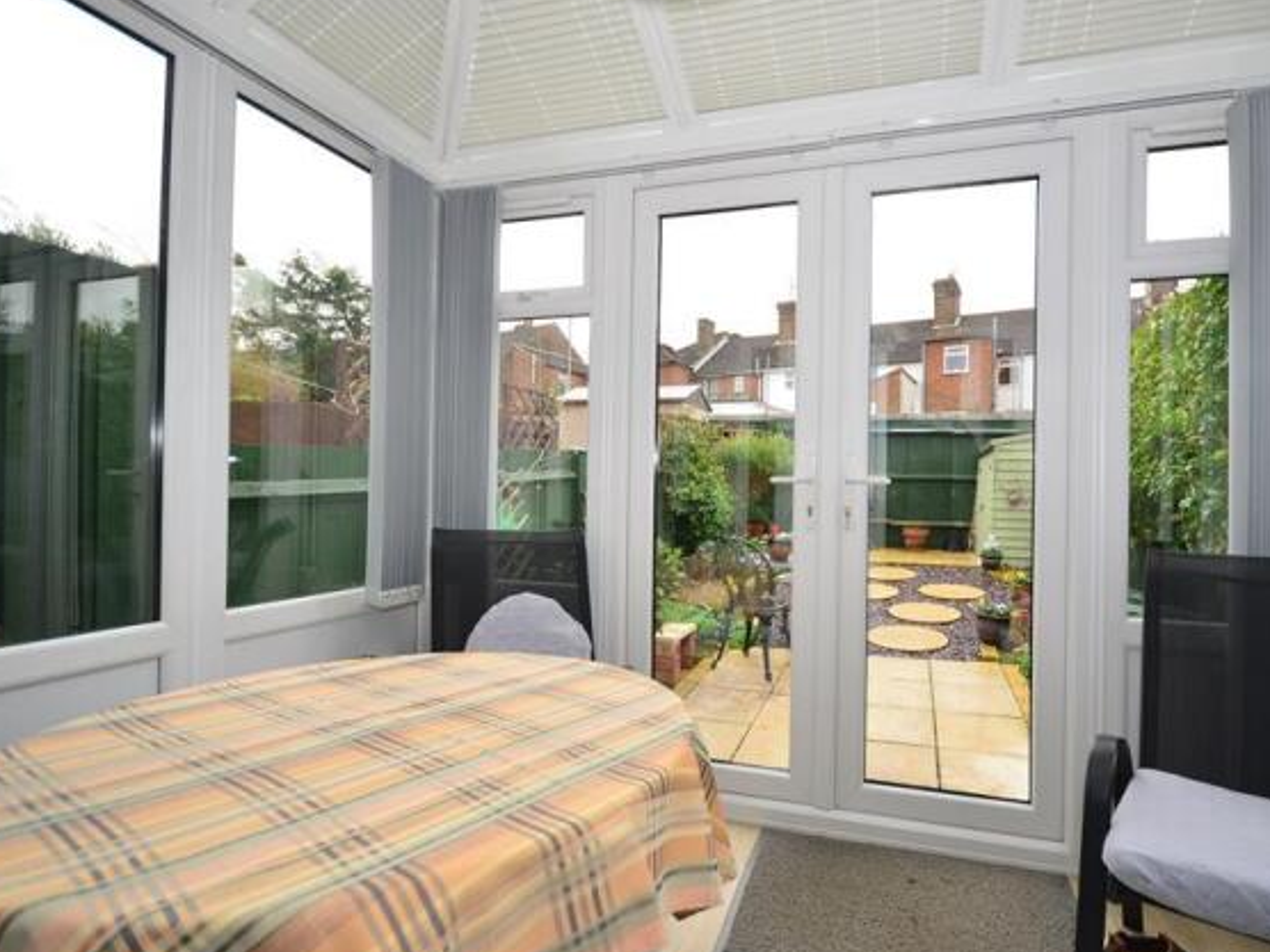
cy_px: 462
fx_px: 624
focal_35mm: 17
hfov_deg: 90.5
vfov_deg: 74.7
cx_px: 717
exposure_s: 1/100
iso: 400
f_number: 5.6
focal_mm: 10
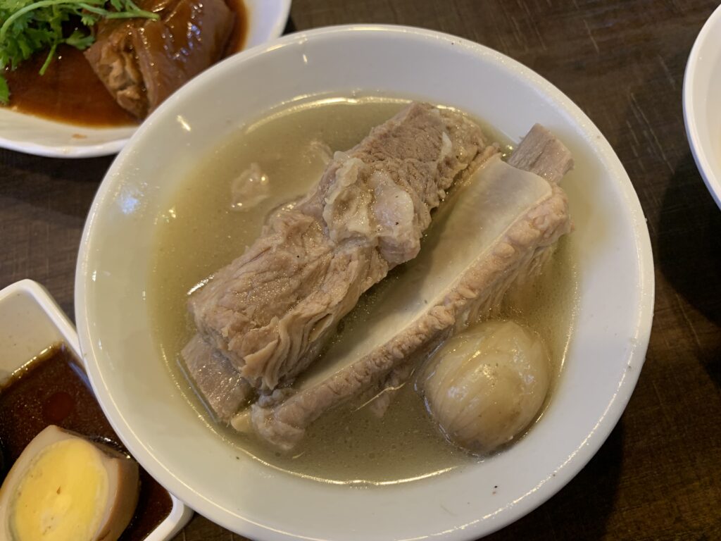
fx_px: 542
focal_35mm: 26
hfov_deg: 67.3
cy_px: 270
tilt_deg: -67.5
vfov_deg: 53.1
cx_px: 360
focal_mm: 4.25
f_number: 1.8
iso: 160
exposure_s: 1/50
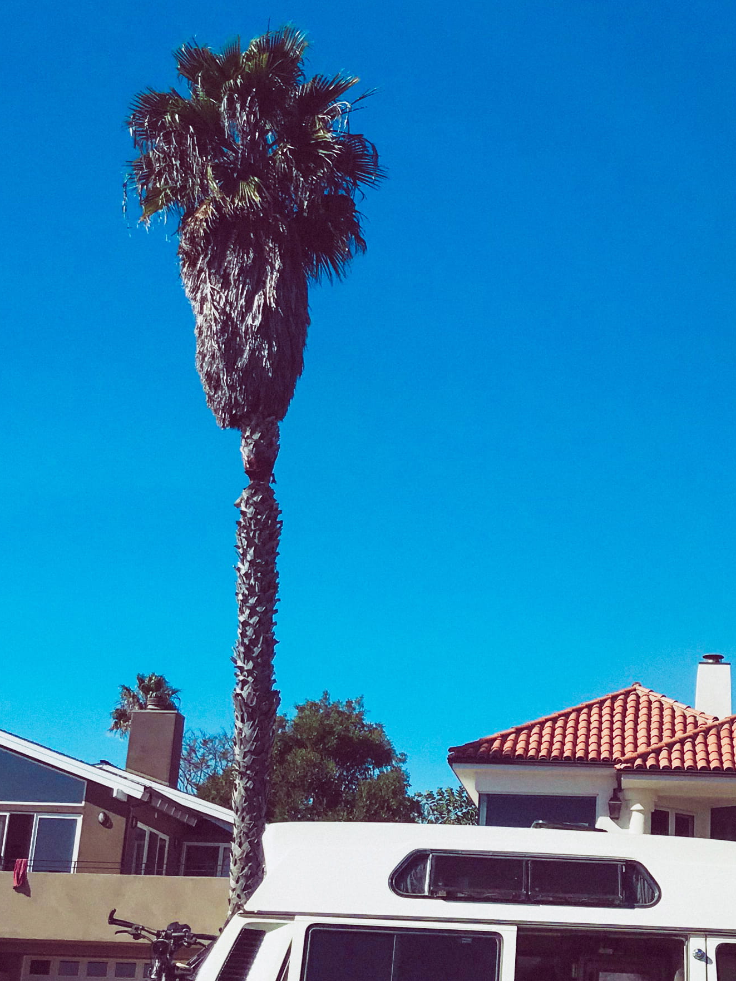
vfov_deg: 30.3
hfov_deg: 22.5
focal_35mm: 64
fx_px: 1814
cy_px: 479
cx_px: 639
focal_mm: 3.99
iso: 20
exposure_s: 1/4400
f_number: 1.8
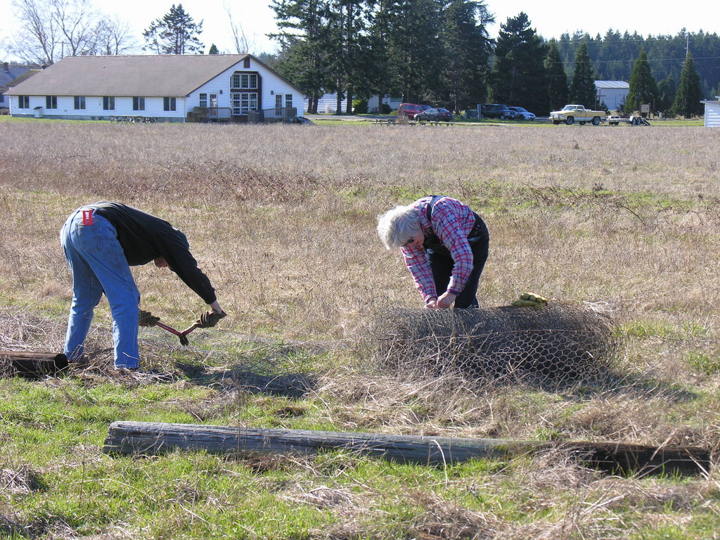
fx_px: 2163
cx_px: 360
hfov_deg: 18.9
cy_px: 270
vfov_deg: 14.2
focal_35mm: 104
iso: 50
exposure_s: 1/141
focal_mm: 26.5
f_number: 5.2
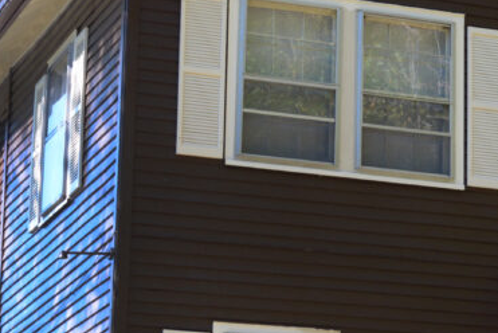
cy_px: 193
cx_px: 542
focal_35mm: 168
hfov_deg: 12.0
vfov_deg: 8.2
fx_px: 2326
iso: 800
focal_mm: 48
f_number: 5.6
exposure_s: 1/350
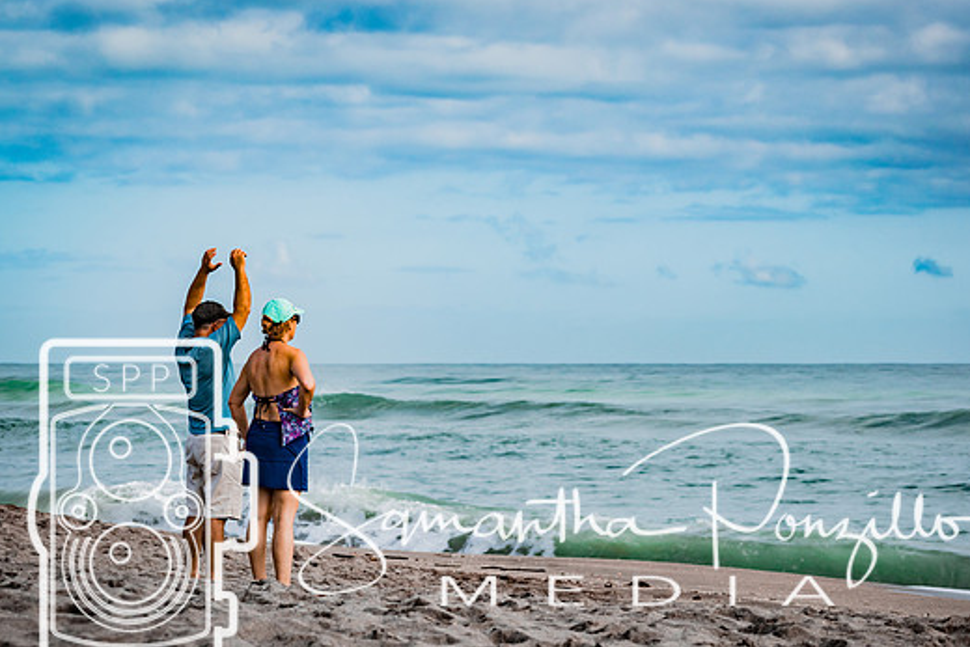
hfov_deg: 12.4
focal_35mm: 165
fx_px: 4447
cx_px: 524
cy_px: 351
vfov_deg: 8.3
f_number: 7.1
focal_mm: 95
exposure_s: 1/800
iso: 200
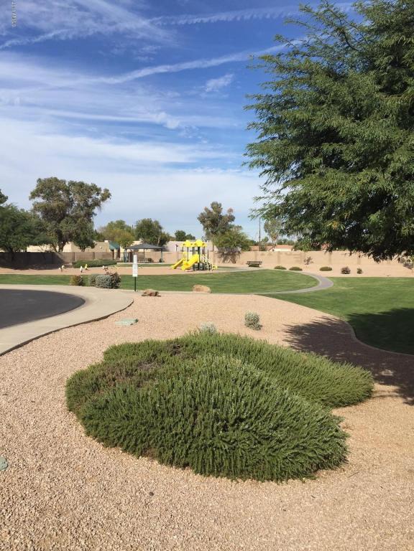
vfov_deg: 61.7
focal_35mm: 29
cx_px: 207
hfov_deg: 48.2
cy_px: 276
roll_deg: +0.0
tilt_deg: -1.9
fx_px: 462
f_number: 2.2
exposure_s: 1/2825
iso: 32
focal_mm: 4.15
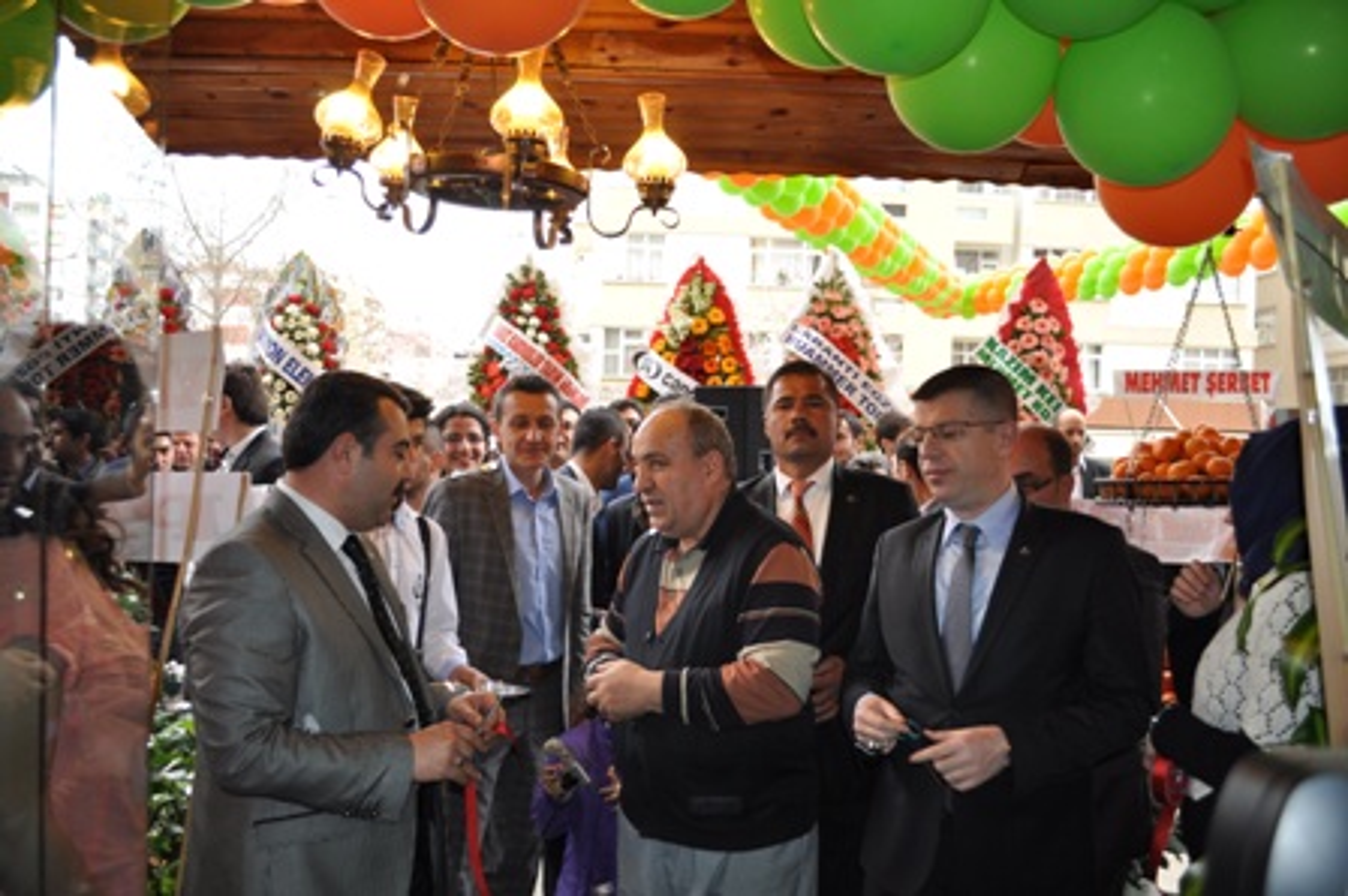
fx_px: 1235
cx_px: 674
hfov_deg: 57.3
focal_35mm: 33
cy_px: 448
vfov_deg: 39.9
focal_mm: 22
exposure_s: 1/125
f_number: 3.8
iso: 400
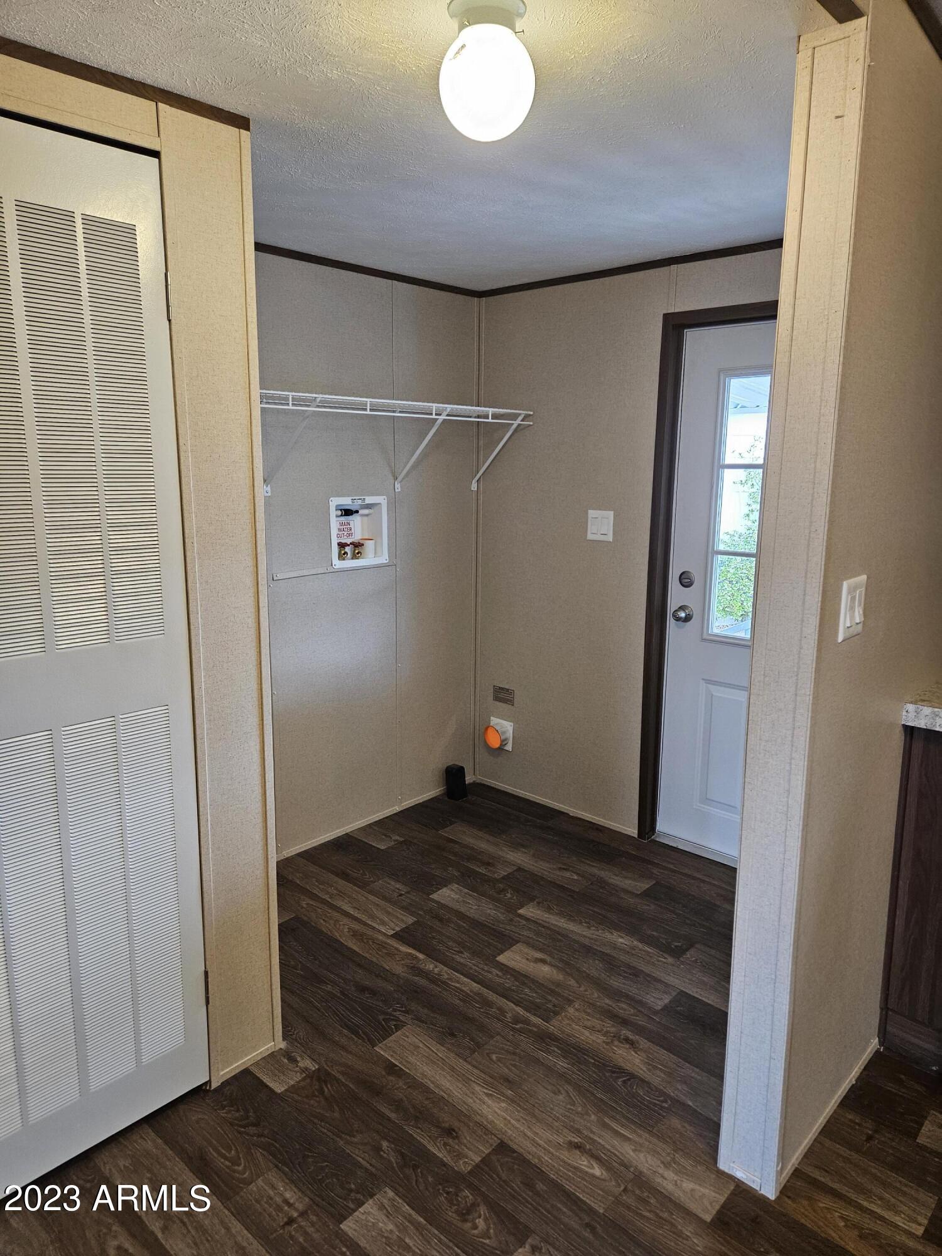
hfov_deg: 58.9
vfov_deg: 73.9
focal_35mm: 23
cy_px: 628
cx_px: 471
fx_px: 835
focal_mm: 5.4
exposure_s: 1/120
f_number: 1.8
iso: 320
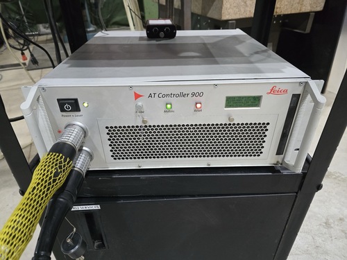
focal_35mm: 23
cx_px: 174
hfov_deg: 73.9
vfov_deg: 58.9
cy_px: 130
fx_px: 231
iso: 1000
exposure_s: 1/120
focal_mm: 6.3
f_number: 1.7
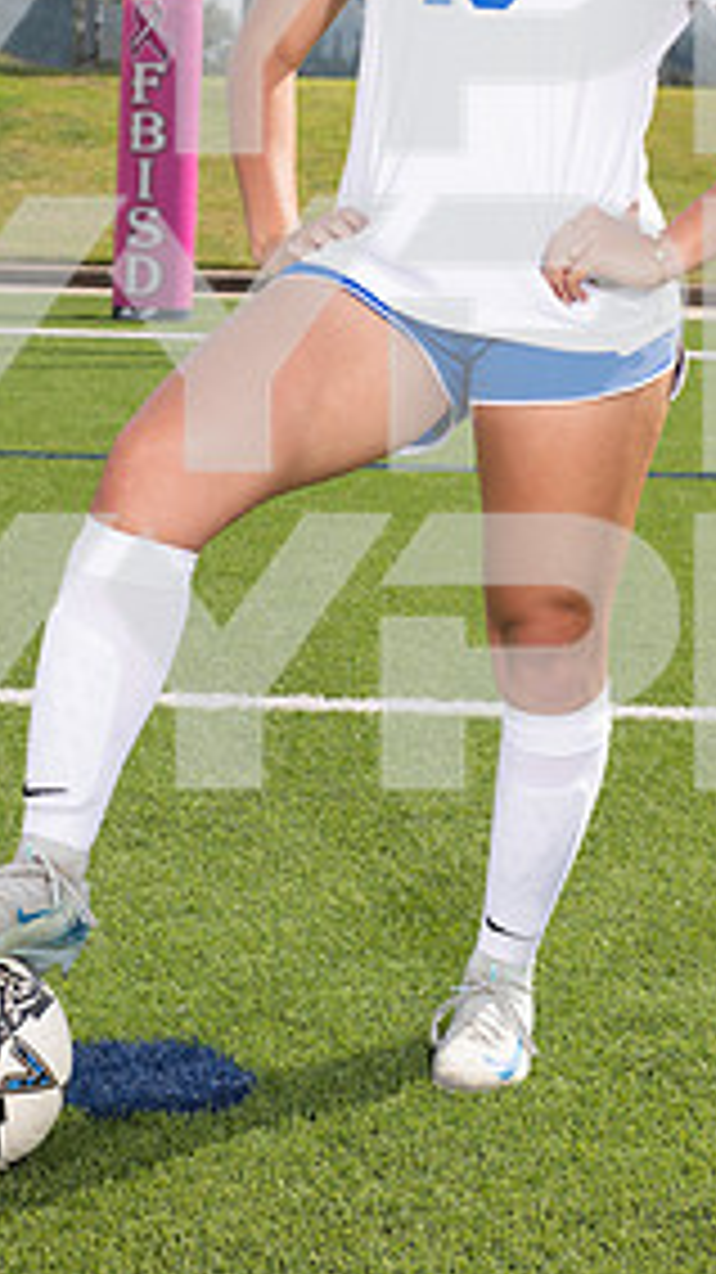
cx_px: 338
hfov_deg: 15.1
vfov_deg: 26.2
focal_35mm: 80
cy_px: 338
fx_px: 2703
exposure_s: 1/400
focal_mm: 48
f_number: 7.1
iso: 125
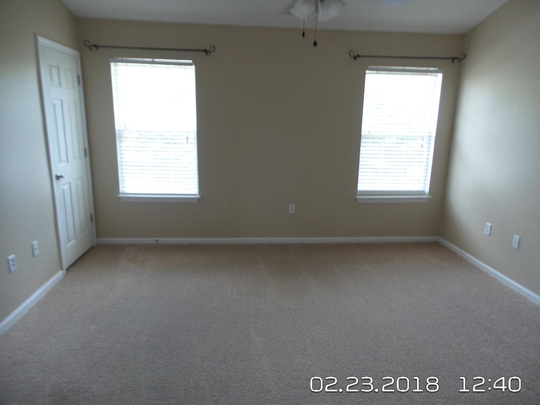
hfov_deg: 73.9
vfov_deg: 58.9
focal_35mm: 23
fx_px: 359
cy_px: 202
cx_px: 270
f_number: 2.8
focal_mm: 4.1
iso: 125
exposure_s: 1/30
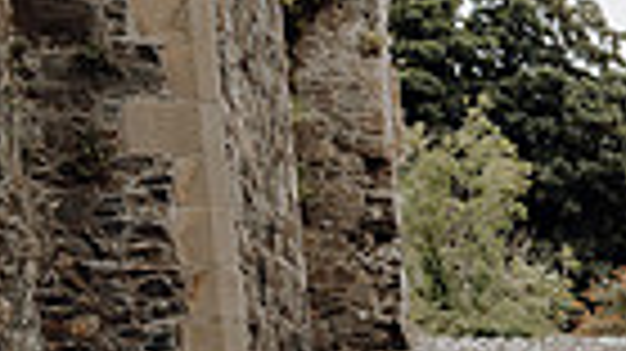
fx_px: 1875
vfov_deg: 10.1
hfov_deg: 16.0
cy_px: 650
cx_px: 1139
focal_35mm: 113
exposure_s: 1/160
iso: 125
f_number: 3.5
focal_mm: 24
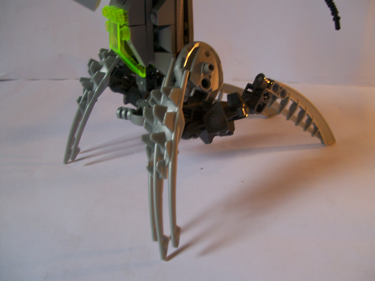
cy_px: 140
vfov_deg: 39.7
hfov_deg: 51.4
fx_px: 390
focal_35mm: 36
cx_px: 188
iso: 80
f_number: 2.7
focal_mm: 6
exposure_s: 1/36
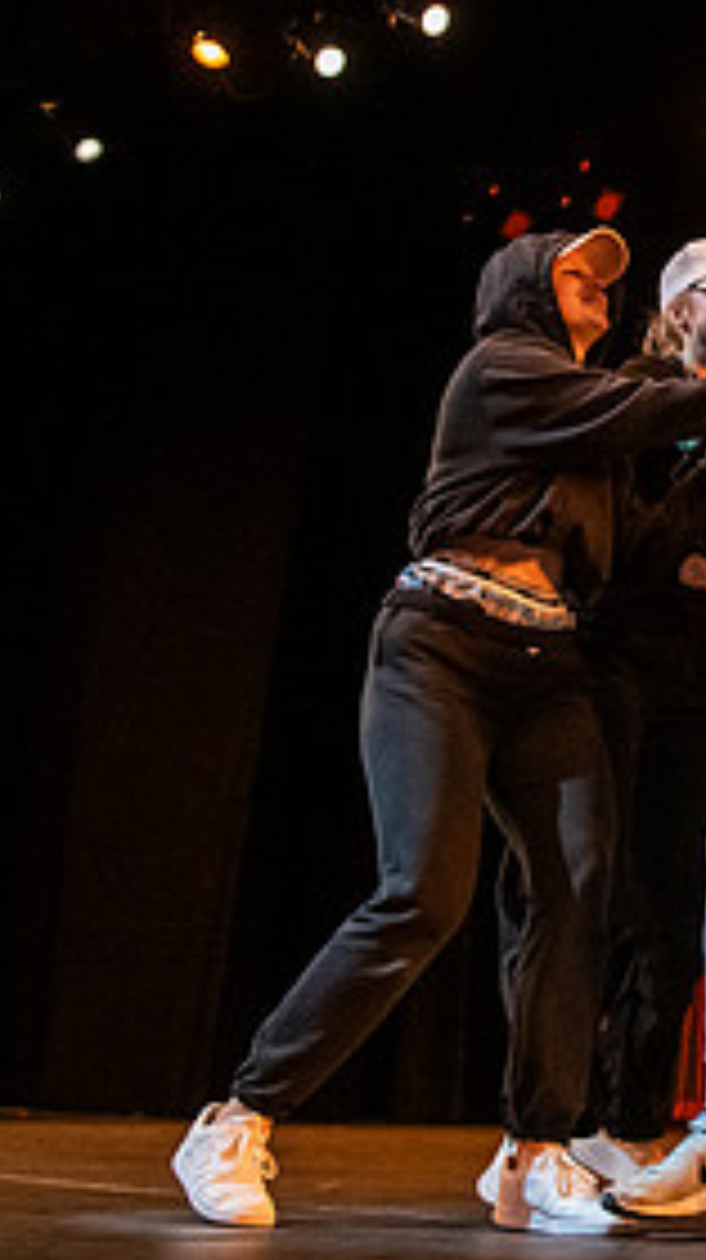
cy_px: 425
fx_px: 2102
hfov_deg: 17.4
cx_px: 1007
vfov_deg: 33.1
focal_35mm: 63
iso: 4000
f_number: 3.5
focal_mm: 29
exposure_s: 1/320
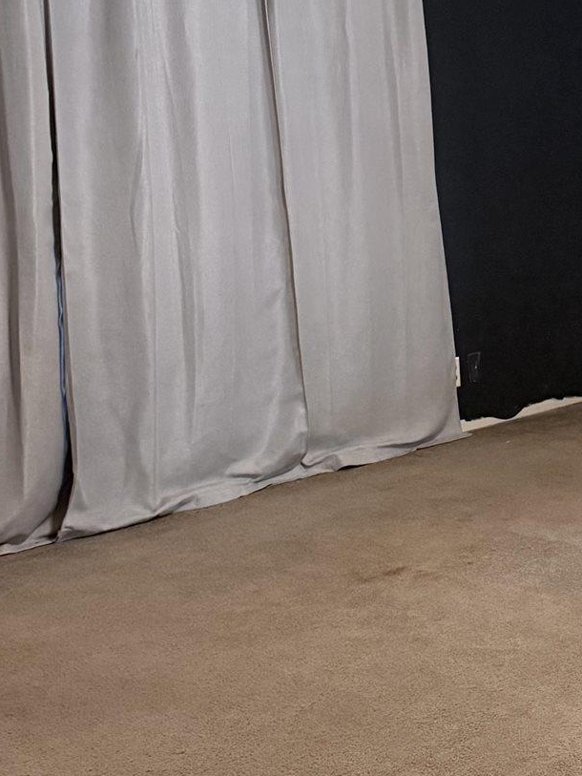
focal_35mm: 68
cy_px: 335
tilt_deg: -7.8
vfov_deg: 28.5
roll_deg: +2.5
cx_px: 635
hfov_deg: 20.6
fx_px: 1524
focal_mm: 6.76
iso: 640
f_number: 1.78
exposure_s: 1/60
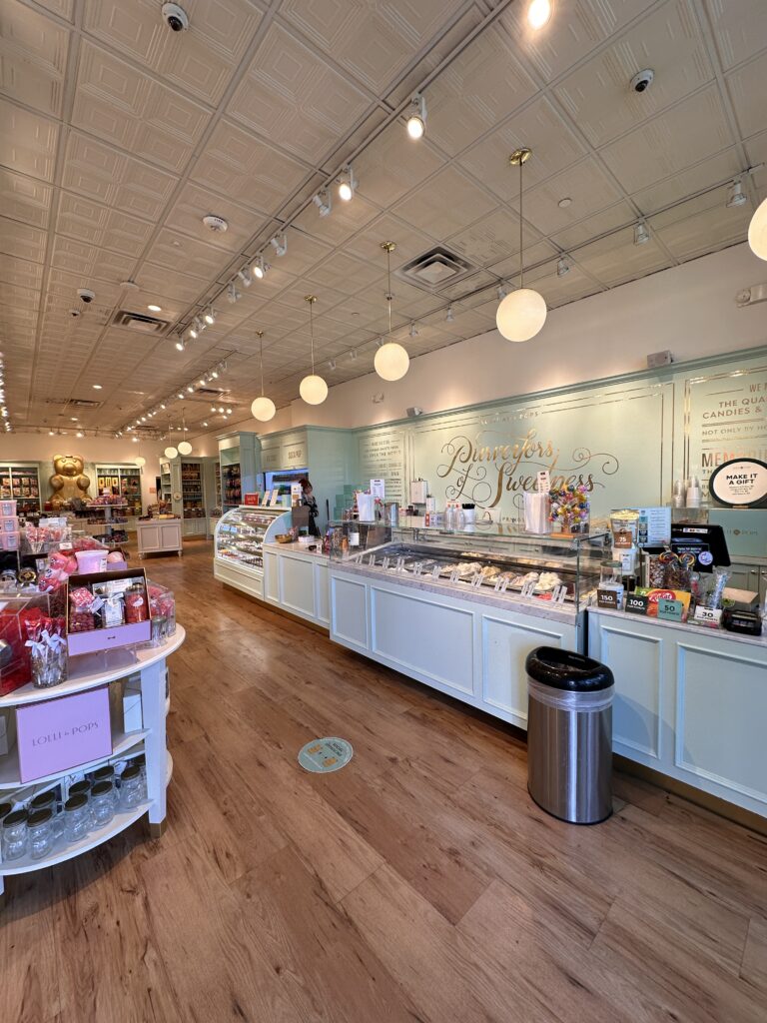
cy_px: 512
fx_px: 414
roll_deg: +0.6
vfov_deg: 102.1
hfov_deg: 85.7
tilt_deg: -2.8
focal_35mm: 14
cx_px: 384
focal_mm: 2.22
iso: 50
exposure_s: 1/120
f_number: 2.2
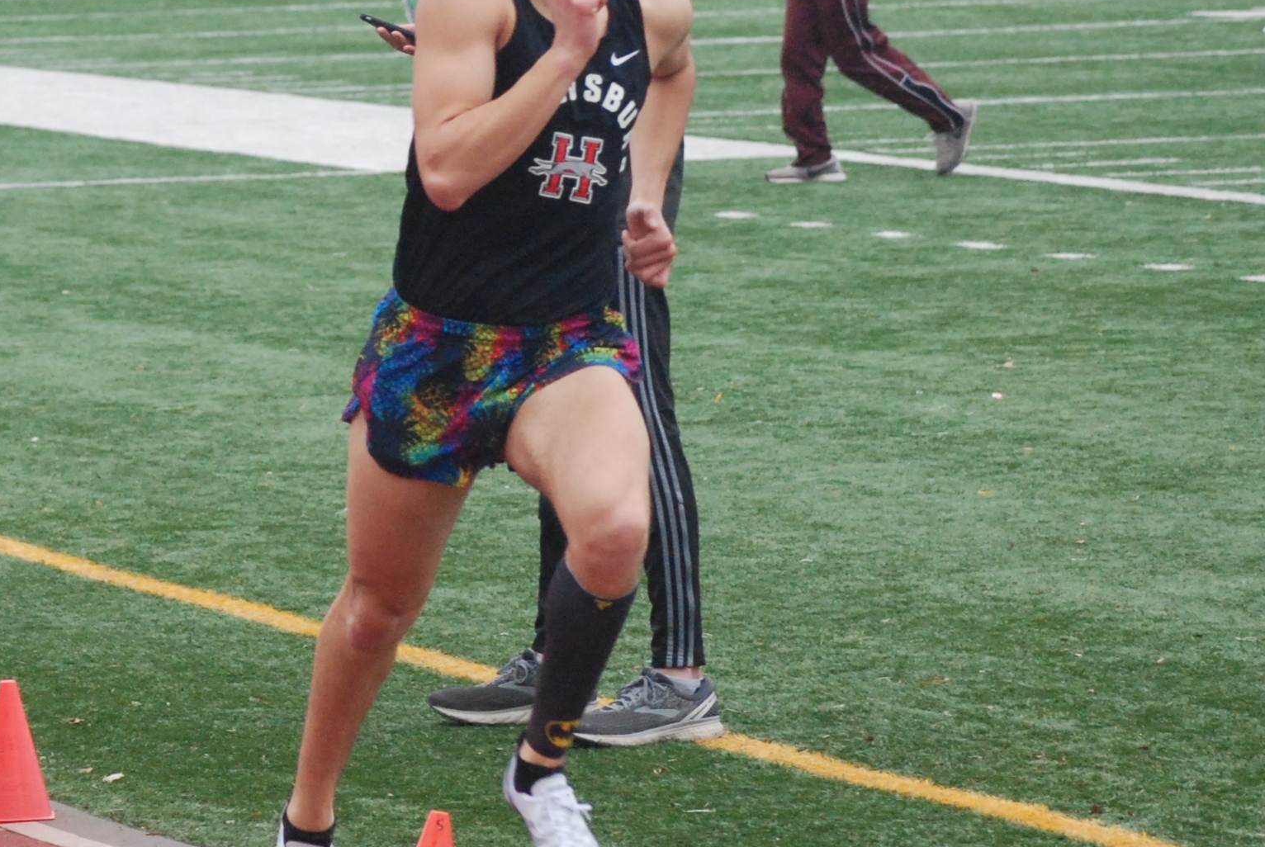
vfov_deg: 4.2
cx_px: 90
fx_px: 11471
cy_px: 305
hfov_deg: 6.3
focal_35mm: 326
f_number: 6.3
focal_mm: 86
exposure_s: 1/640
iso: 1000
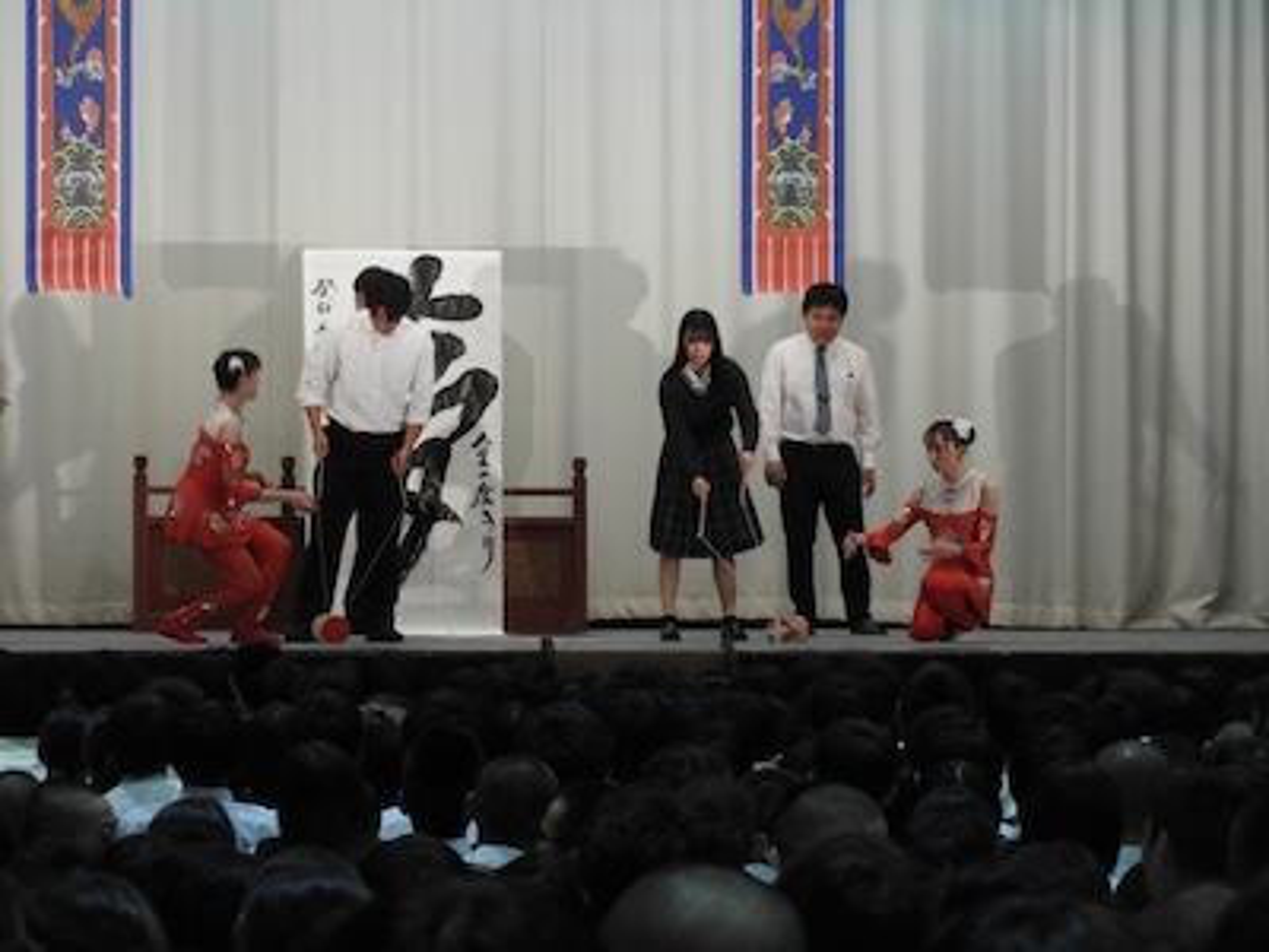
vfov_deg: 7.4
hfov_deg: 9.9
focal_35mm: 200
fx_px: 7332
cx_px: 634
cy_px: 476
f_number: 5.3
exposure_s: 1/60
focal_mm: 35.8
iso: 400
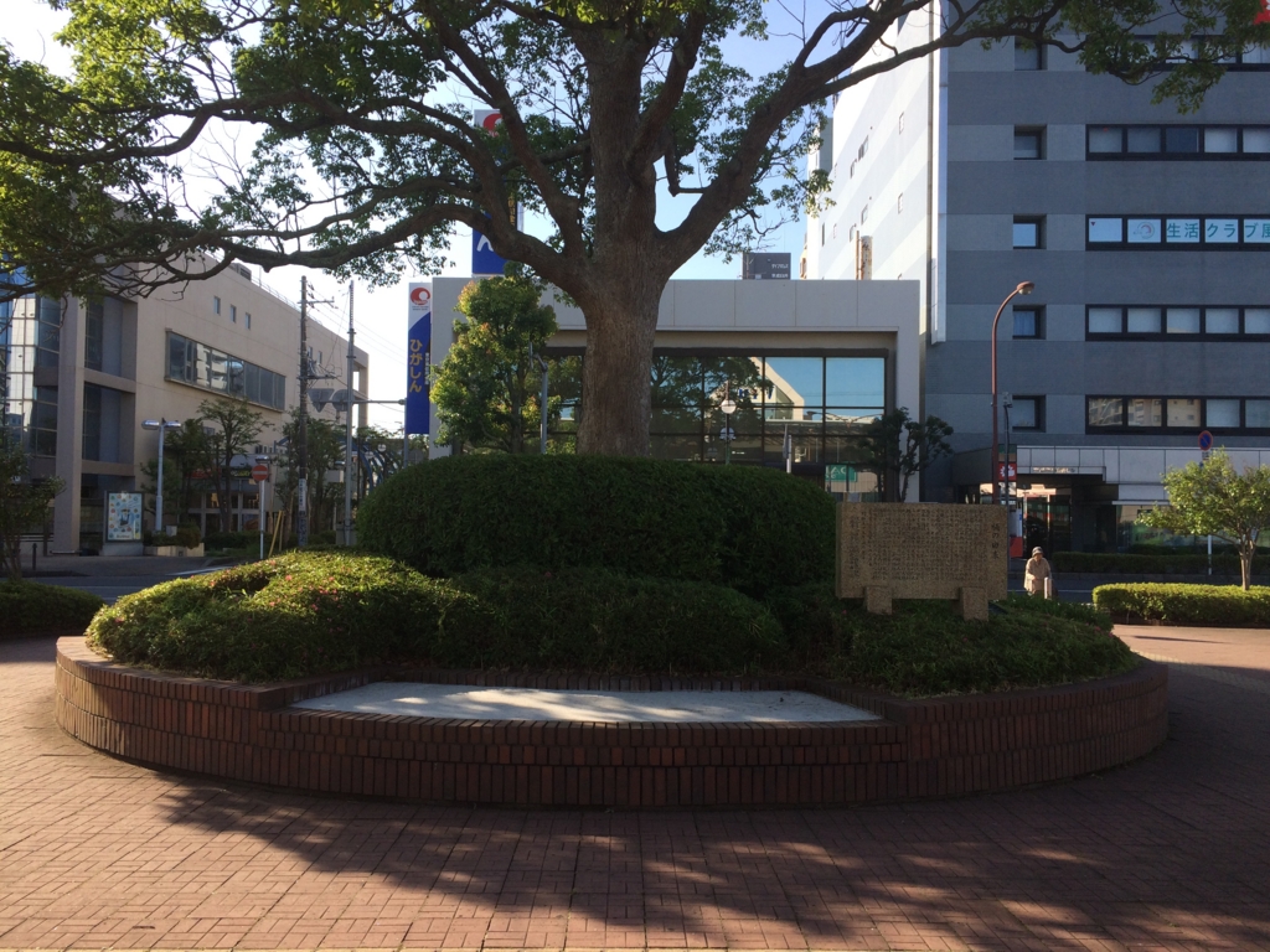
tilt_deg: +1.9
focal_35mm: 29
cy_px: 476
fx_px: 1064
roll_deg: -2.0
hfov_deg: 61.7
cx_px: 635
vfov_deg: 48.2
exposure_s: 1/933
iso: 32
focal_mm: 4.15
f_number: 2.2
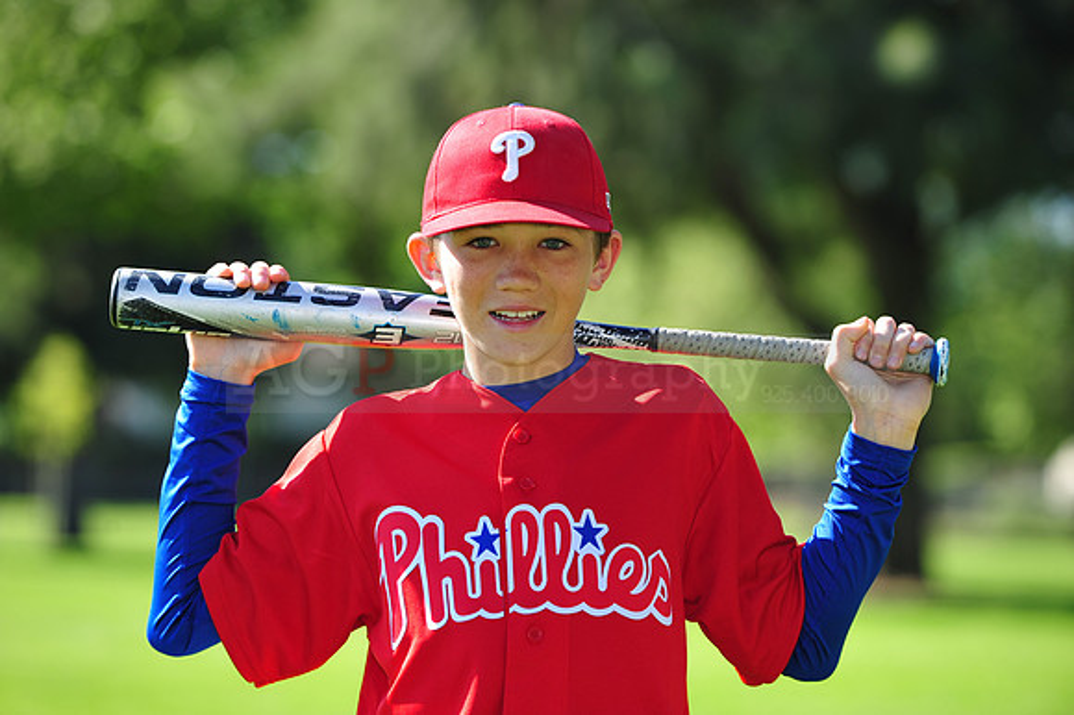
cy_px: 358
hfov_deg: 11.1
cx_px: 537
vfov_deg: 7.4
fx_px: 5516
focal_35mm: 185
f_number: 5
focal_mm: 185
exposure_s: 1/400
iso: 200
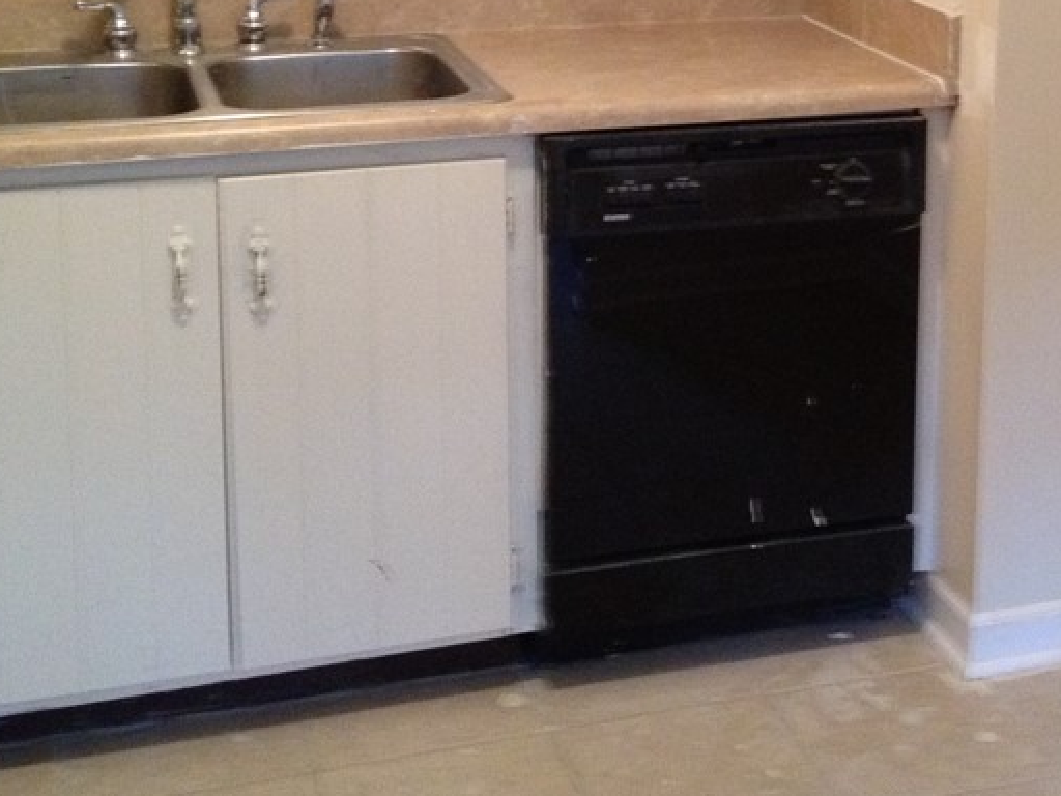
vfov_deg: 20.5
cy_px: 48
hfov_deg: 27.5
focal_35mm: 70
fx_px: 2146
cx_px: 767
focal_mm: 4.28
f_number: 2.4
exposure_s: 1/20
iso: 400
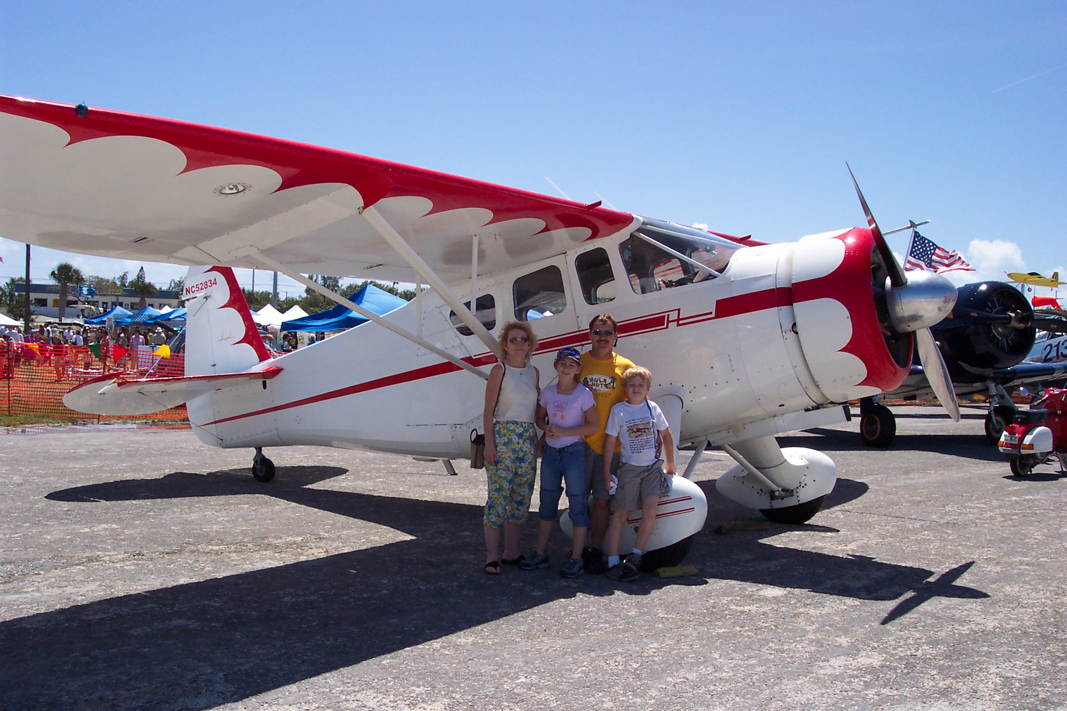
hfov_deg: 50.7
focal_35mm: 38
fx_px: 1126
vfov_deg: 35.1
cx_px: 534
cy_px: 356
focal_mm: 8
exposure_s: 1/1000
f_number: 4.8
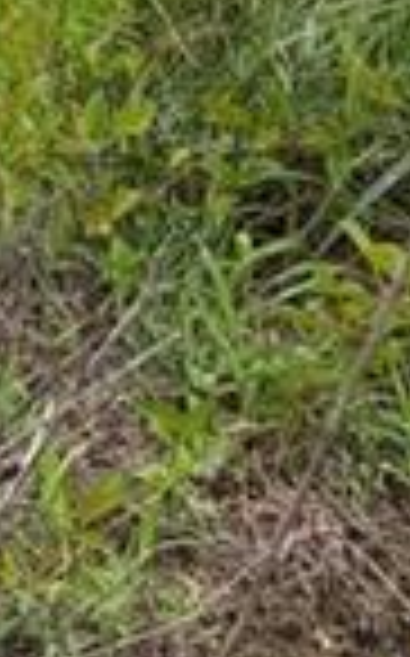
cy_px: -824
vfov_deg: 7.4
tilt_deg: -6.5
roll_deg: +2.6
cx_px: -275
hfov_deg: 4.8
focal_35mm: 268
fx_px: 4801
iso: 64
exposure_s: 1/3378
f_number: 1.78
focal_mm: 6.76
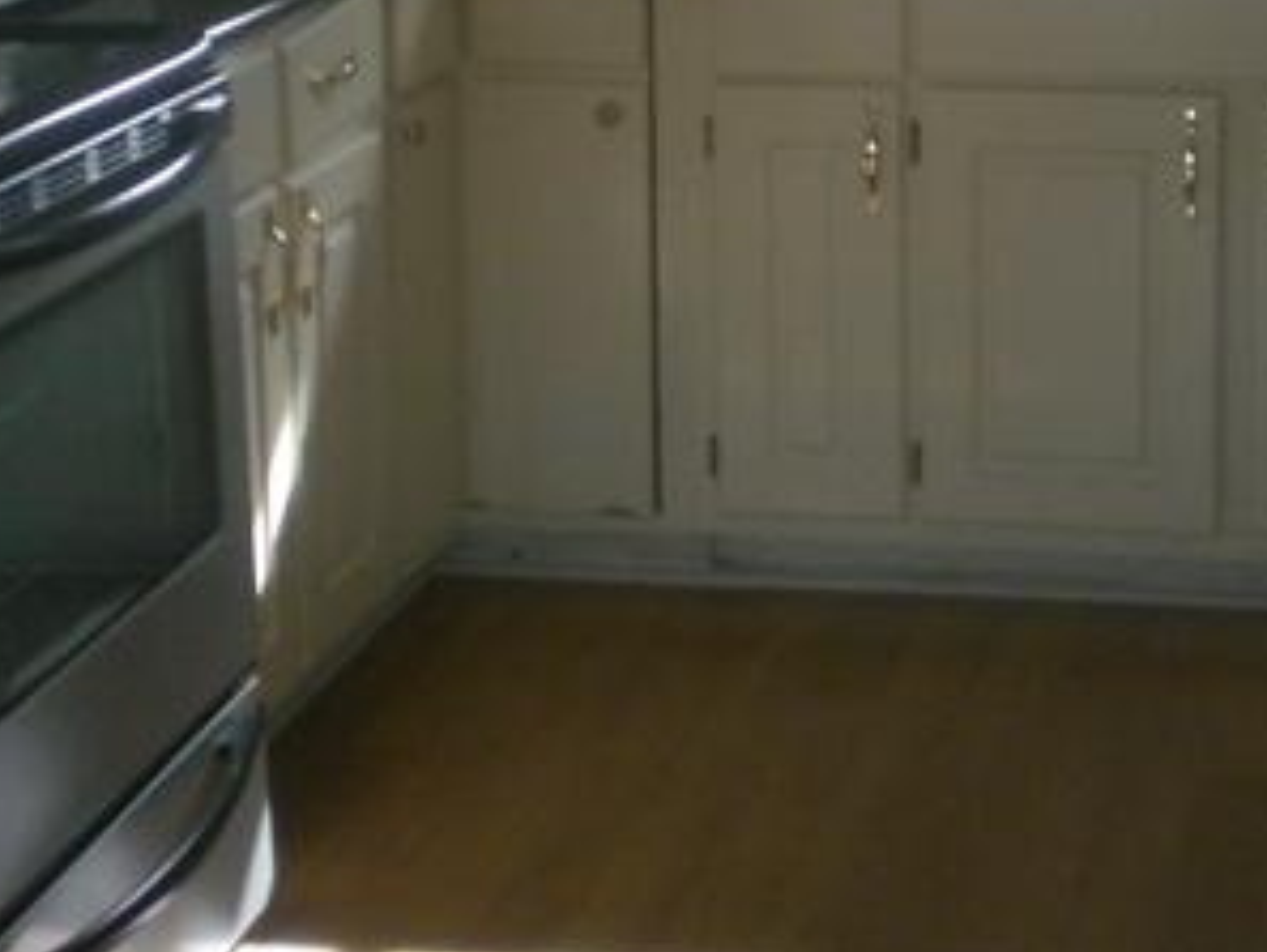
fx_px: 3295
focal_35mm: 90
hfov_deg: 21.1
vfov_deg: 16.0
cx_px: 1229
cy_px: -90
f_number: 3.1
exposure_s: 1/80
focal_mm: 6.3
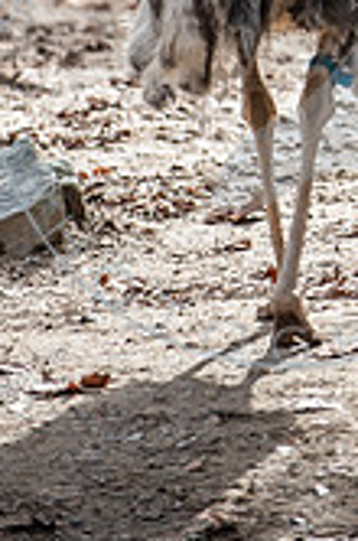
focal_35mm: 543
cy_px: -183
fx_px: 8133
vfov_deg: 3.8
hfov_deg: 2.5
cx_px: 436
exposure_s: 1/500
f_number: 2.8
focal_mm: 200
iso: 200
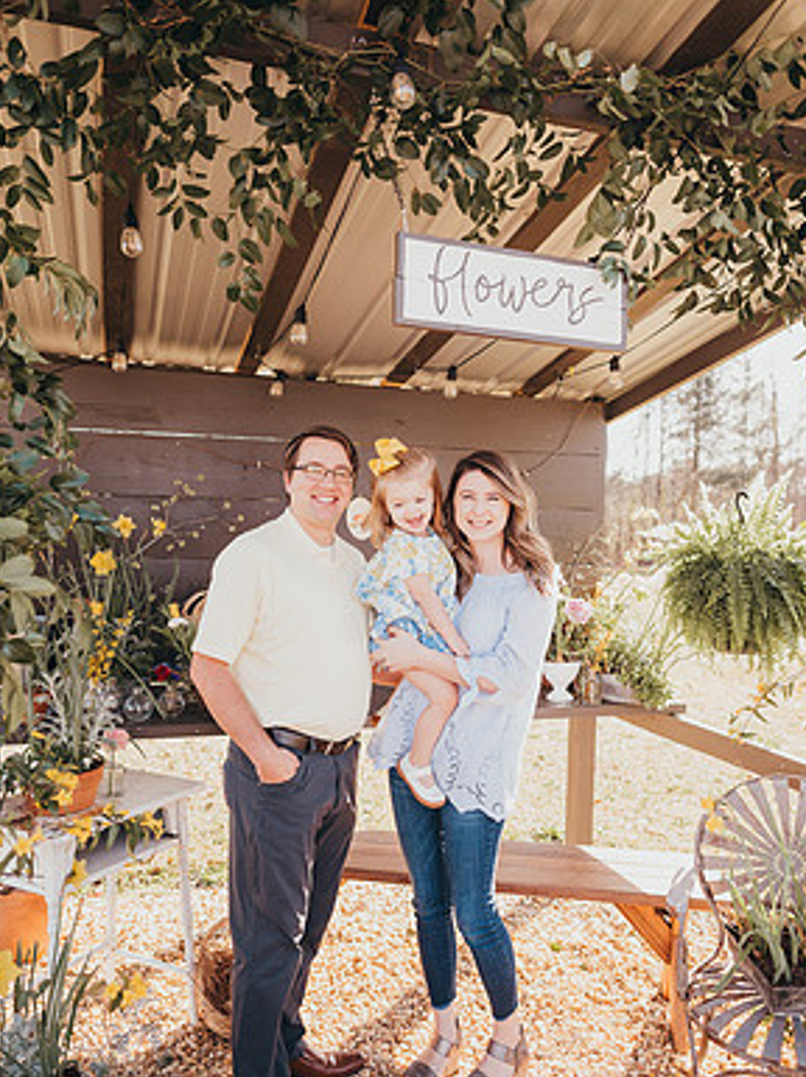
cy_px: 554
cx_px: 406
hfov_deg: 51.3
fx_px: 840
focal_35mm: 27
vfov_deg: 65.4
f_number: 2.5
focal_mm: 24
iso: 125
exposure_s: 1/400
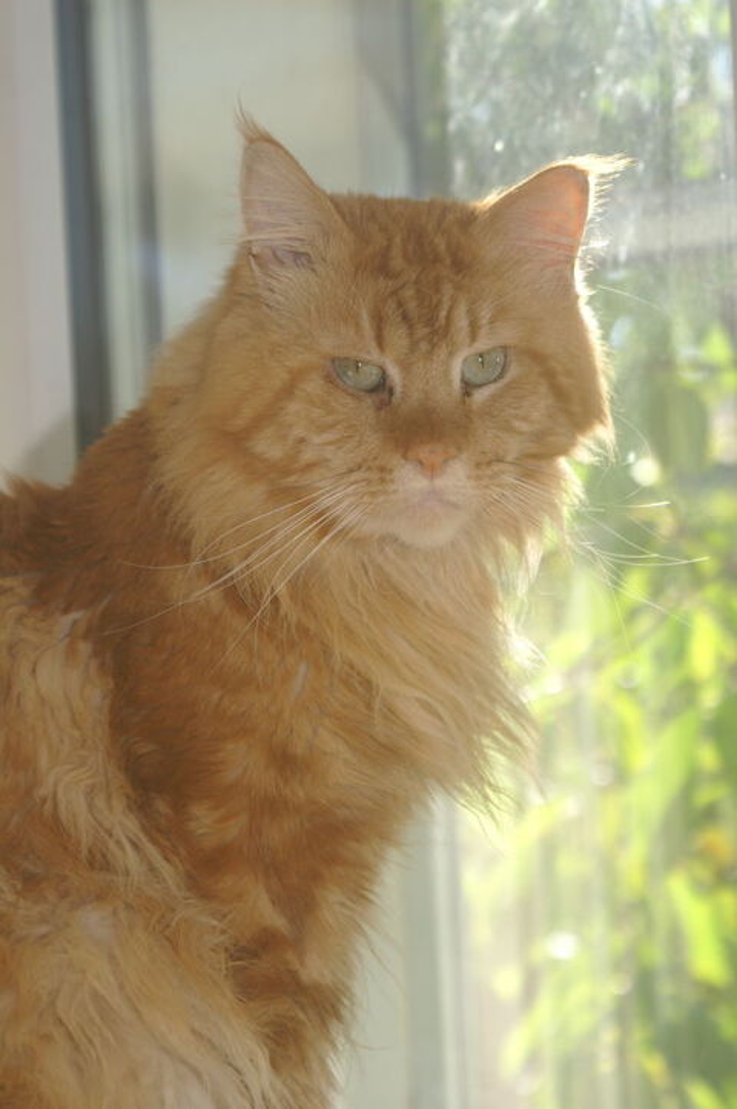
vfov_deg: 19.5
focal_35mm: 105
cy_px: 554
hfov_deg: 13.0
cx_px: 368
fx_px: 3230
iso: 200
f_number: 6.3
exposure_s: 1/160
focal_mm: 70
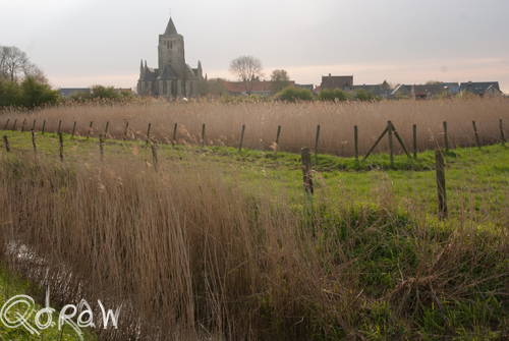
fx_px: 595
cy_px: 170
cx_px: 254
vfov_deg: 32.0
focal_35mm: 42
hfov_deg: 46.3
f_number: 11
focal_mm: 28
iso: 100
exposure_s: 1/30
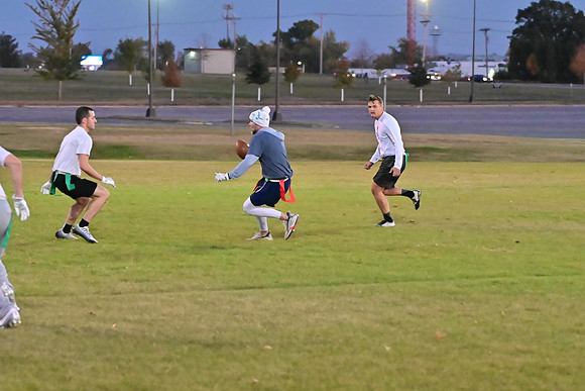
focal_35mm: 141
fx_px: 2292
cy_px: 196
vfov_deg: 9.7
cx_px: 292
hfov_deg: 14.5
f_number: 4
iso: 6400
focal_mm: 94
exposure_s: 1/500
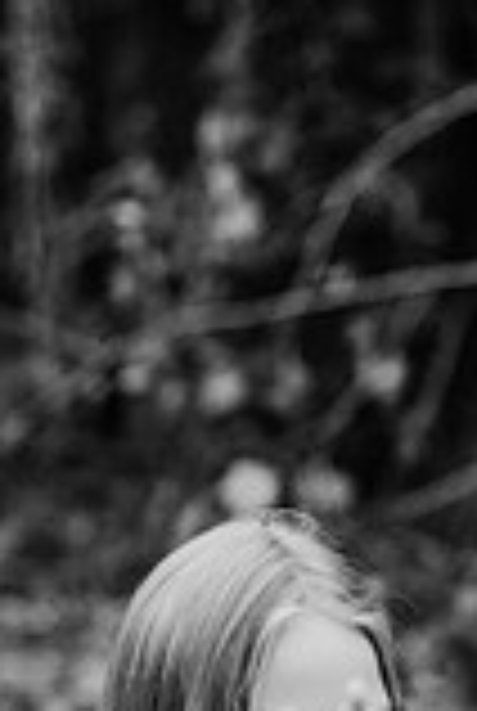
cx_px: 333
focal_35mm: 142
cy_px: 810
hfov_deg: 9.7
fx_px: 2810
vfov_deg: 14.1
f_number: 2.2
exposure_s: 1/800
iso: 320
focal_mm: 50
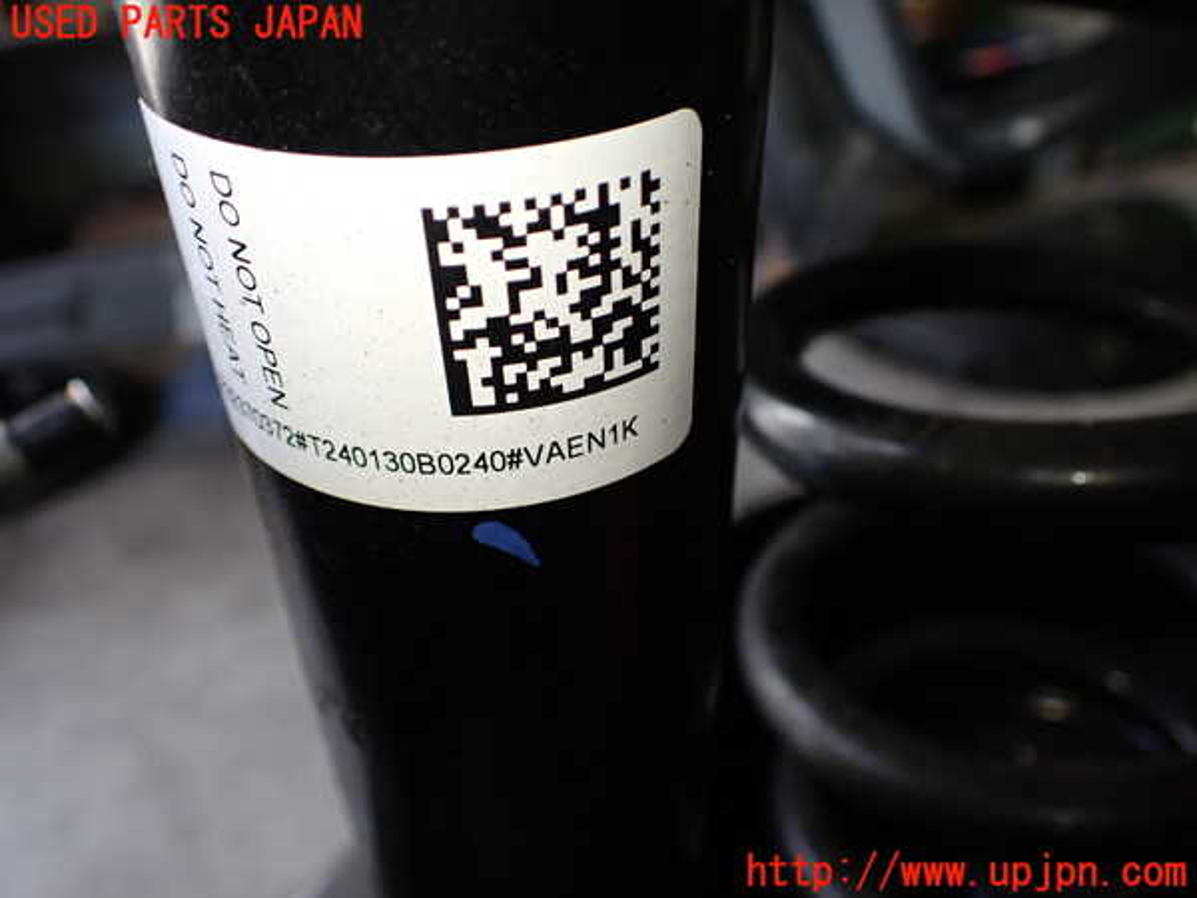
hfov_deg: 60.0
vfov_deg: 46.8
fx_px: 1037
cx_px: 598
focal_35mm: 30
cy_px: 449
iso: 250
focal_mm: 5.4
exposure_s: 1/125
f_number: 2.3
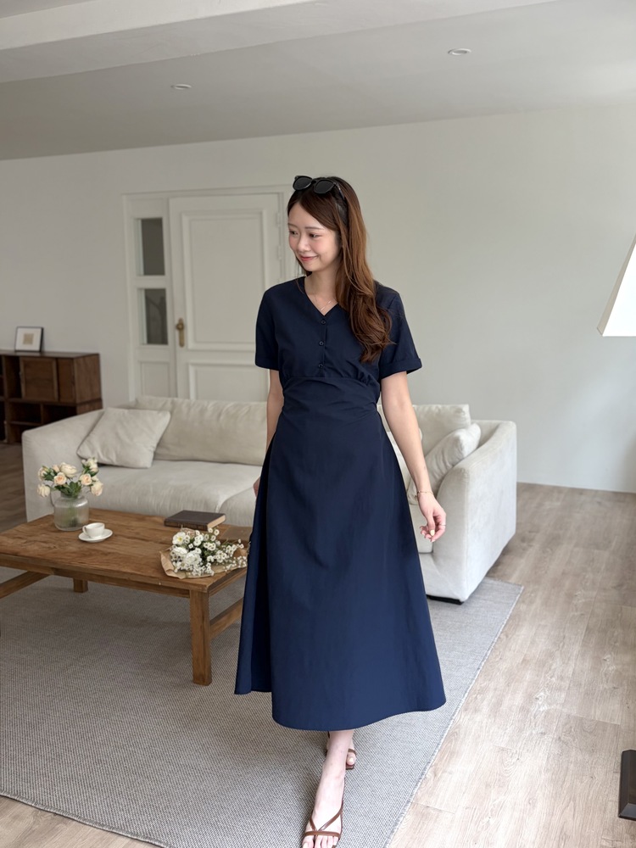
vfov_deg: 67.3
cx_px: 318
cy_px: 424
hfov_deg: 53.1
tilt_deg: -5.7
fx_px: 637
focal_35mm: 26
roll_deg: +1.5
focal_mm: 5.96
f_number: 1.6
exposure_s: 1/122
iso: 80
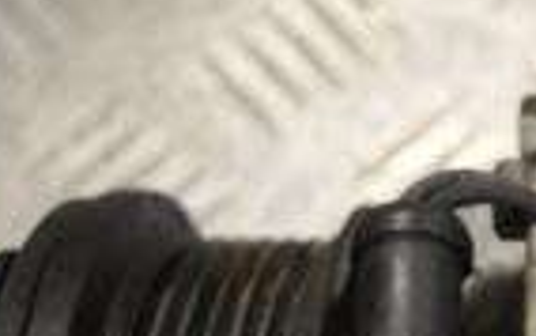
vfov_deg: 8.3
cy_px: 453
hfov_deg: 12.9
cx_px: 778
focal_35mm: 155
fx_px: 2266
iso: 100
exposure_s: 1/30
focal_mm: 24
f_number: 4
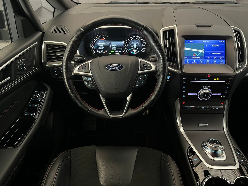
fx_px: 186
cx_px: 124
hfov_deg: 67.3
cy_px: 93
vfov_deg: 53.1
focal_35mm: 26
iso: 640
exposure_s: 1/27
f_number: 1.6
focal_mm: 5.1
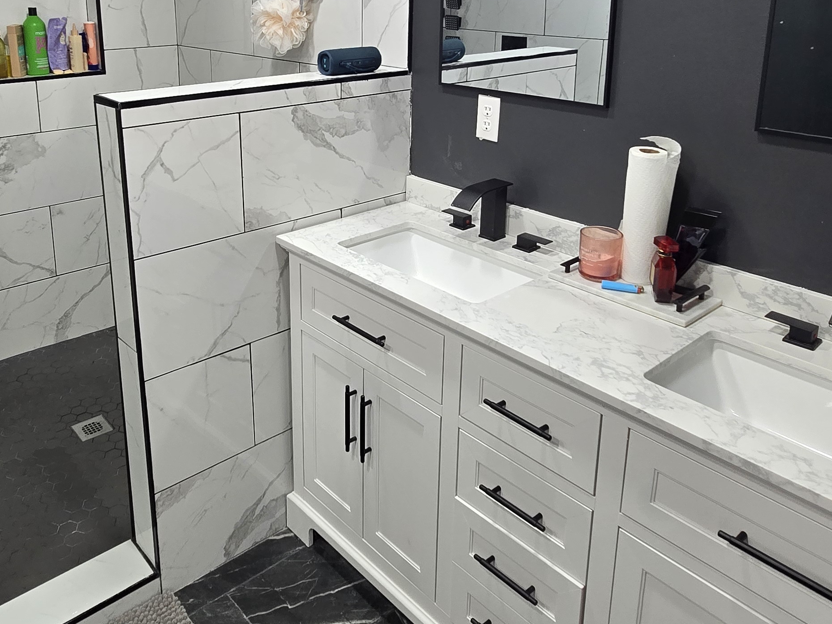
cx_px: 329
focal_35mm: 28
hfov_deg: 62.8
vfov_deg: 47.7
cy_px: 150
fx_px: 673
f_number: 2.2
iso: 160
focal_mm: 2.2
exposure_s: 1/60
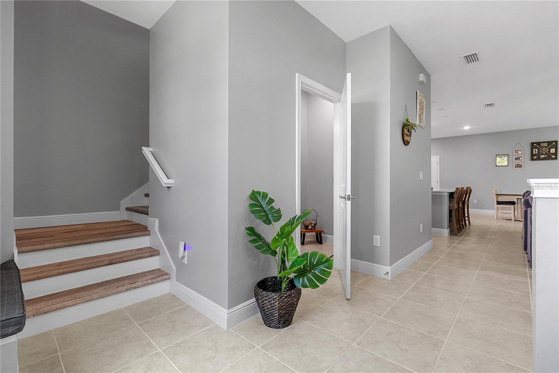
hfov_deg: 96.7
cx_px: 280
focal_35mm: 16
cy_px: 186
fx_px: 249
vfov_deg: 73.8
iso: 1600
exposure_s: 1/8
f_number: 7.1
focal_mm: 16
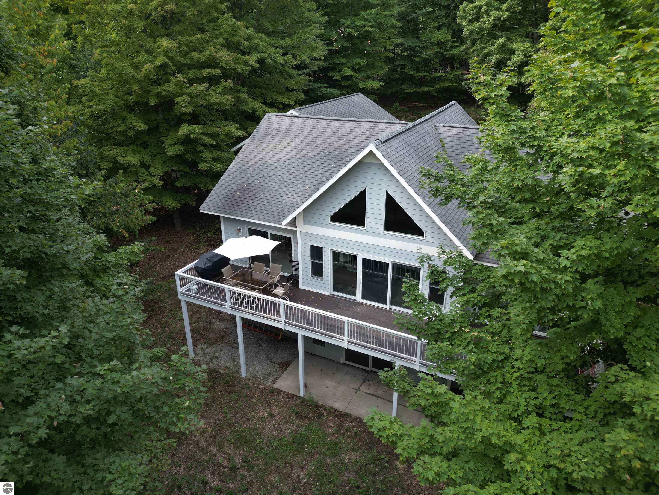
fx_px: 457
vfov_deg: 56.8
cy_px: 248
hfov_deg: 71.6
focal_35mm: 24
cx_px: 330
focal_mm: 6.72
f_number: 1.7
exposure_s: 1/20
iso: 100
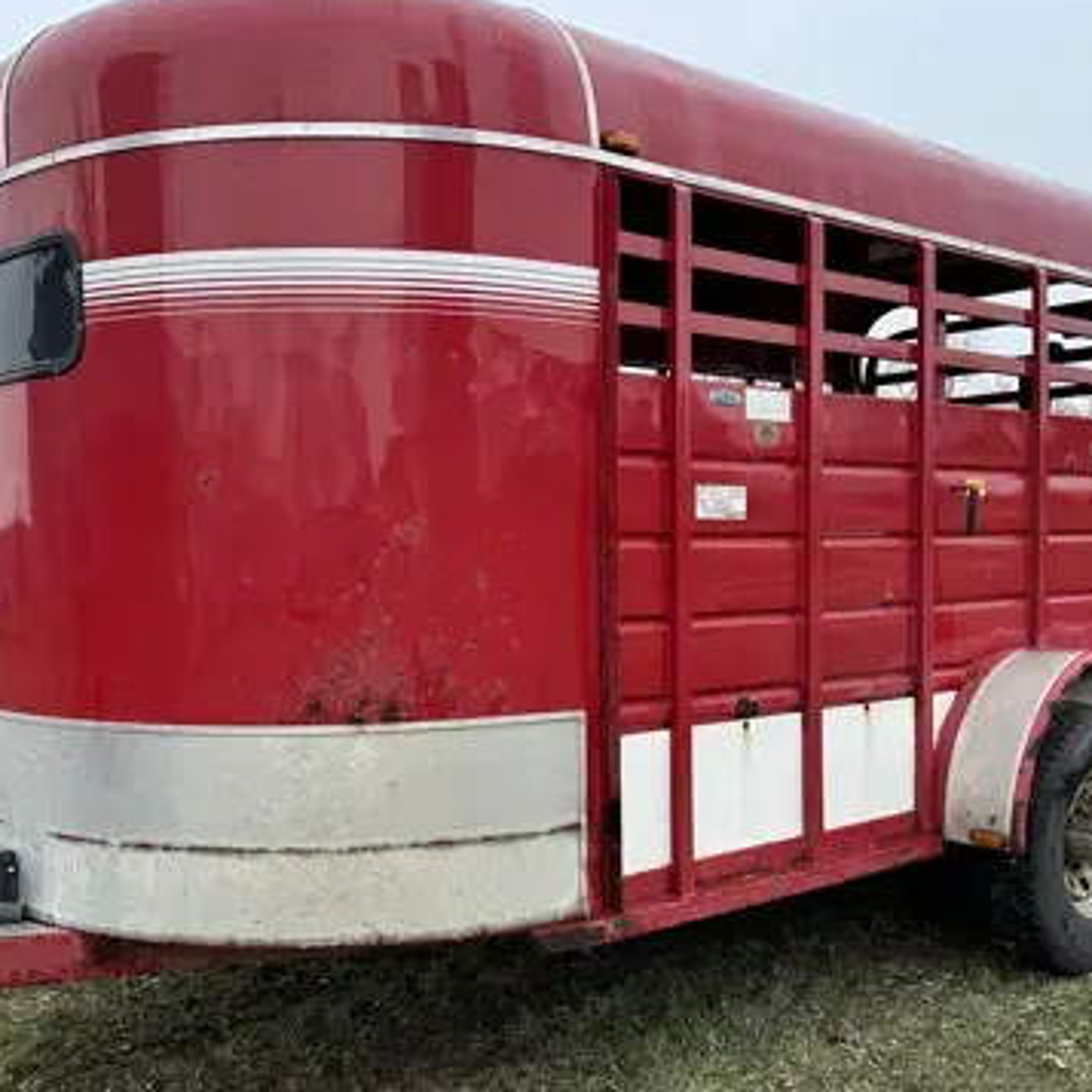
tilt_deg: -5.3
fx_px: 1356
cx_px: 453
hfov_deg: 43.7
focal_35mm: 38
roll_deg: +3.4
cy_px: 603
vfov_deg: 43.8
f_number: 1.78
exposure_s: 1/650
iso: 80
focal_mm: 6.86
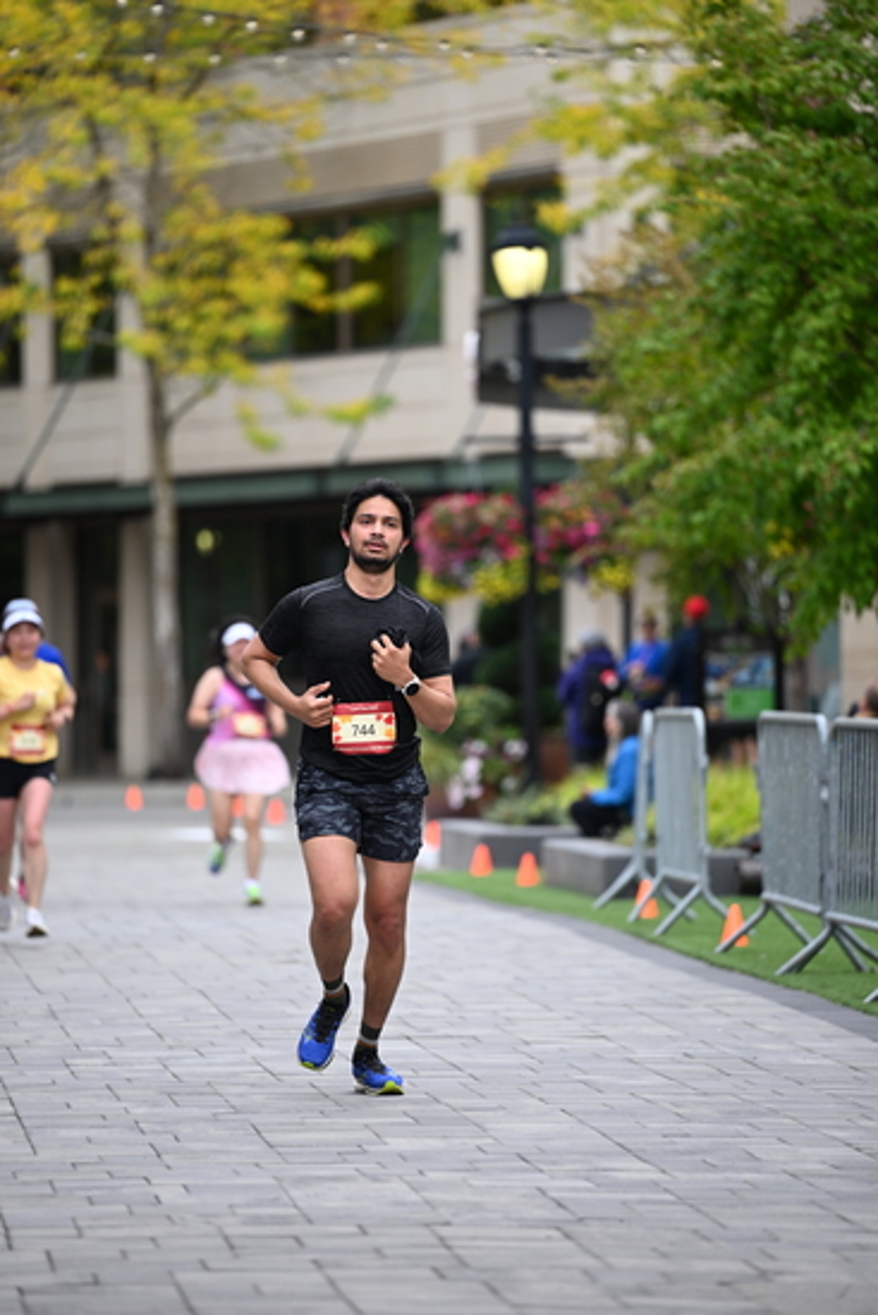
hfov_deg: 7.2
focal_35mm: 190
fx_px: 6946
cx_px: 439
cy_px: 658
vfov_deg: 10.8
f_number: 2.8
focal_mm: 190
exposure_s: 1/2000
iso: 640
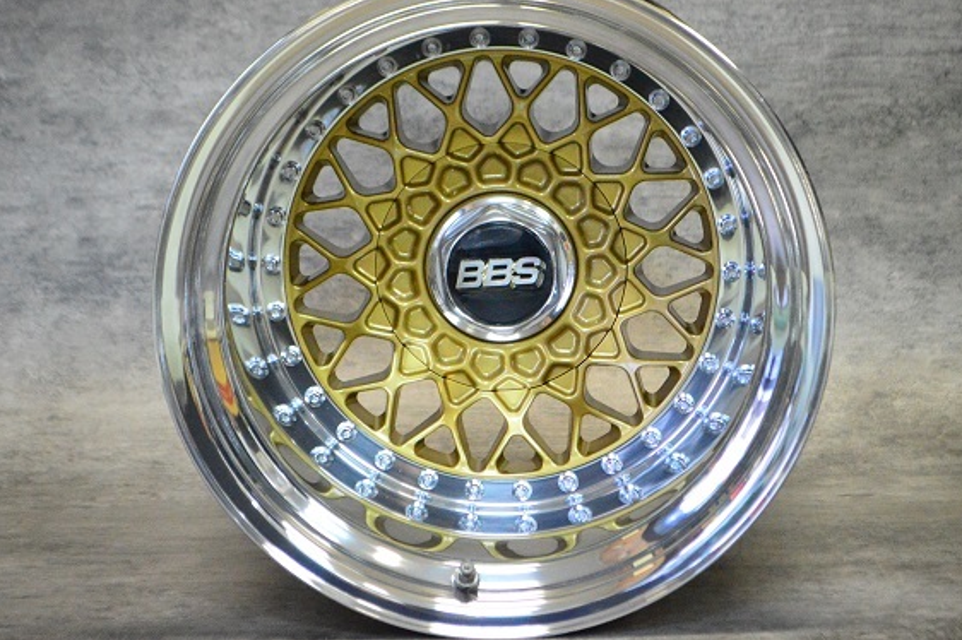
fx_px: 2243
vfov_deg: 16.2
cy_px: 286
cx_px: 505
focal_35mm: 84
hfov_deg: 24.2
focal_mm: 50
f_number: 5.6
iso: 6400
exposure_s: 1/60
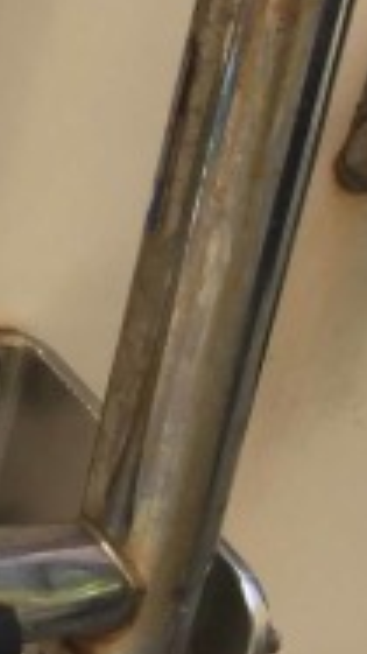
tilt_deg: -9.0
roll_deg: +0.9
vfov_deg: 15.4
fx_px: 2339
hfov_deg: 7.3
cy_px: -115
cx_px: -958
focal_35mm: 135
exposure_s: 1/255
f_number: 2.2
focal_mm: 4.15
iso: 32
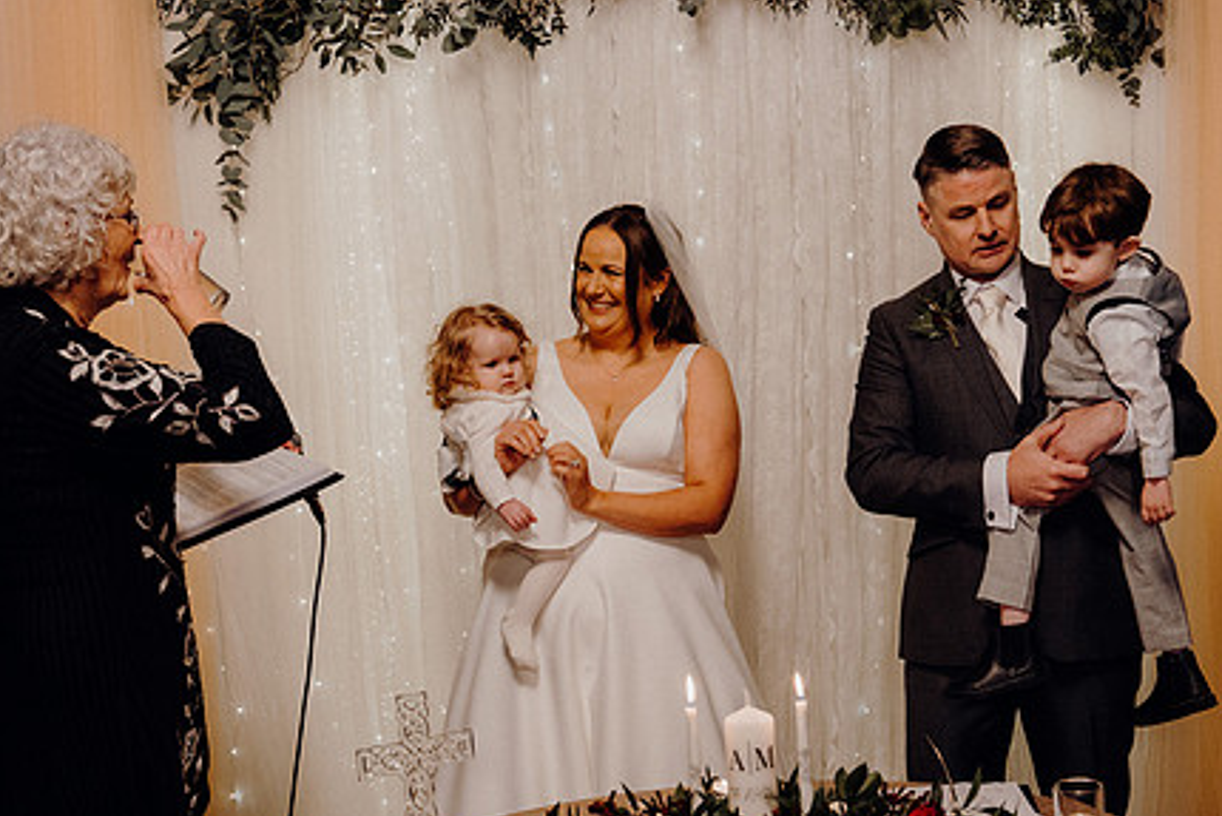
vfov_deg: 25.0
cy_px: 476
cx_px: 614
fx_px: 1834
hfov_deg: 36.9
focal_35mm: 54
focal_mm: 40
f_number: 3.5
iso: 2000
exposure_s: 1/160
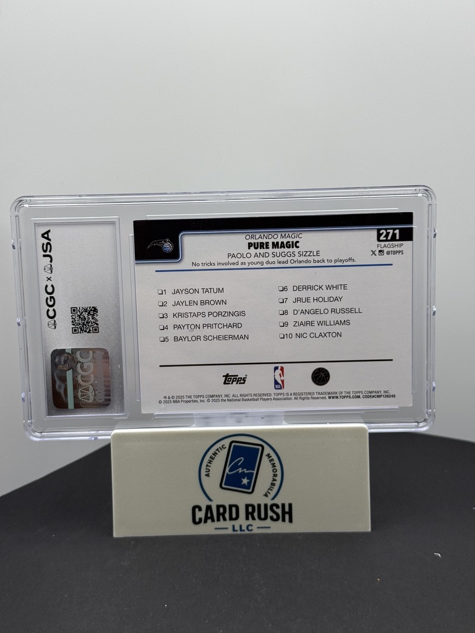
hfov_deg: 30.3
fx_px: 878
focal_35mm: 48
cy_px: 316
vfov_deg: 39.7
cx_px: 238
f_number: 1.78
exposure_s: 1/373
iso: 64
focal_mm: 6.76
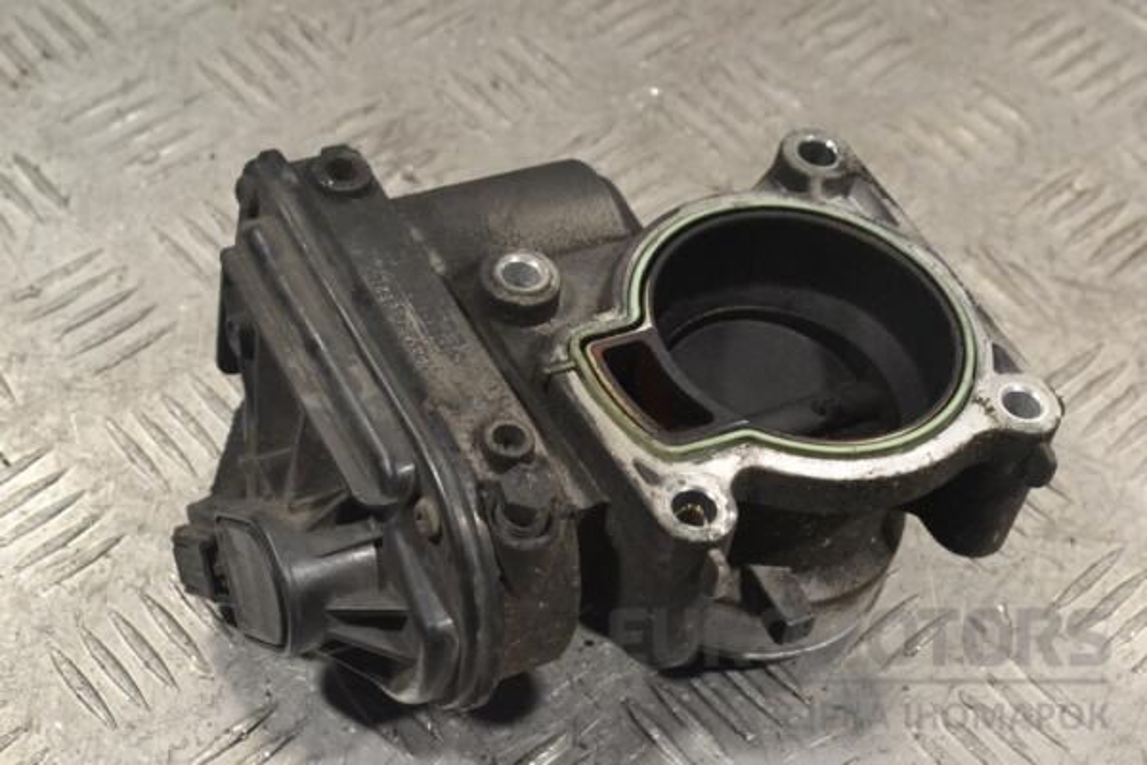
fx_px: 2150
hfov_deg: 29.9
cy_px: 382
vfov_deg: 20.2
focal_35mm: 68
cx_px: 574
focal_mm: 45
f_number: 9
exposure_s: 1/320
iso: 3200
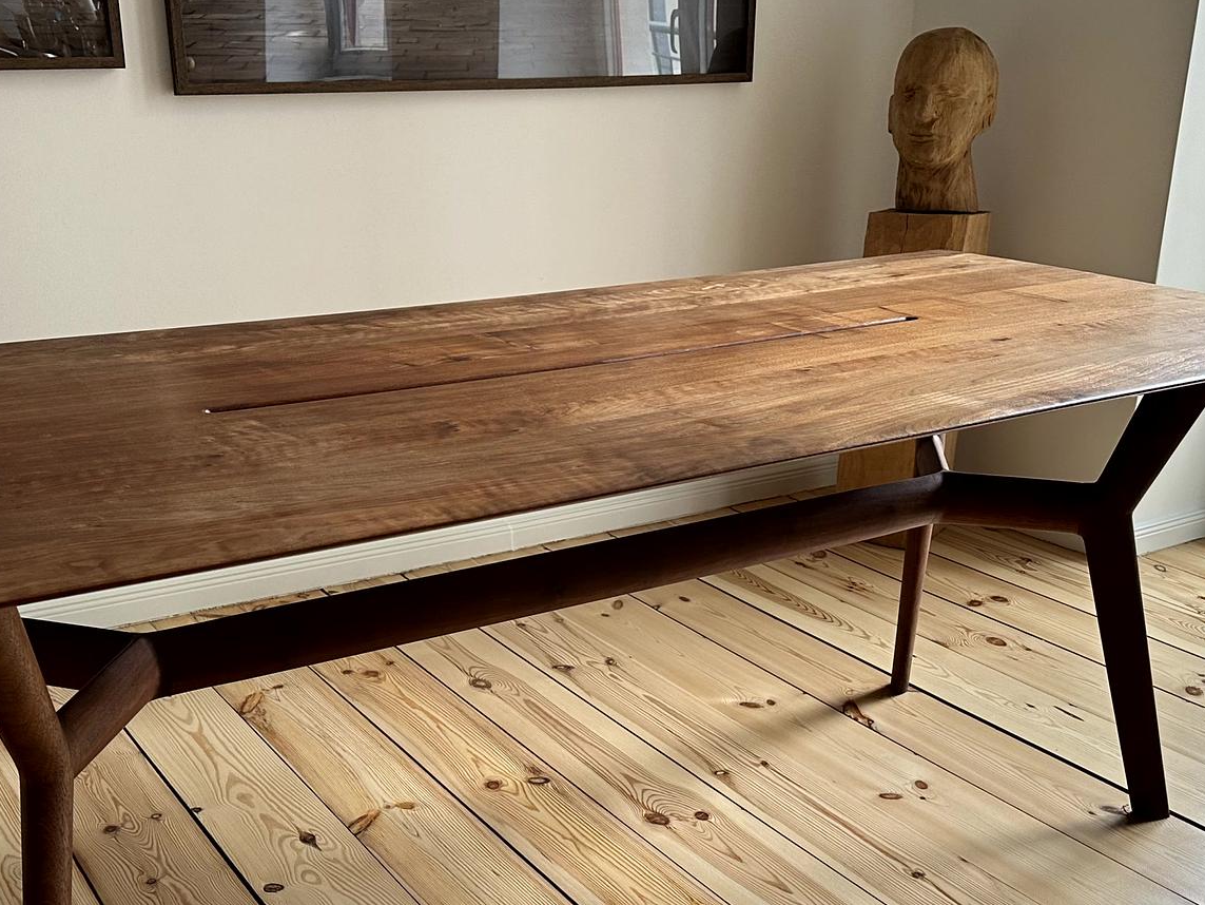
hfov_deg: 44.7
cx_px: 552
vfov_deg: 33.8
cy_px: 651
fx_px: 1463
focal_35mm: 42
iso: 125
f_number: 1.78
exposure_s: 1/121
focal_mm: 6.86
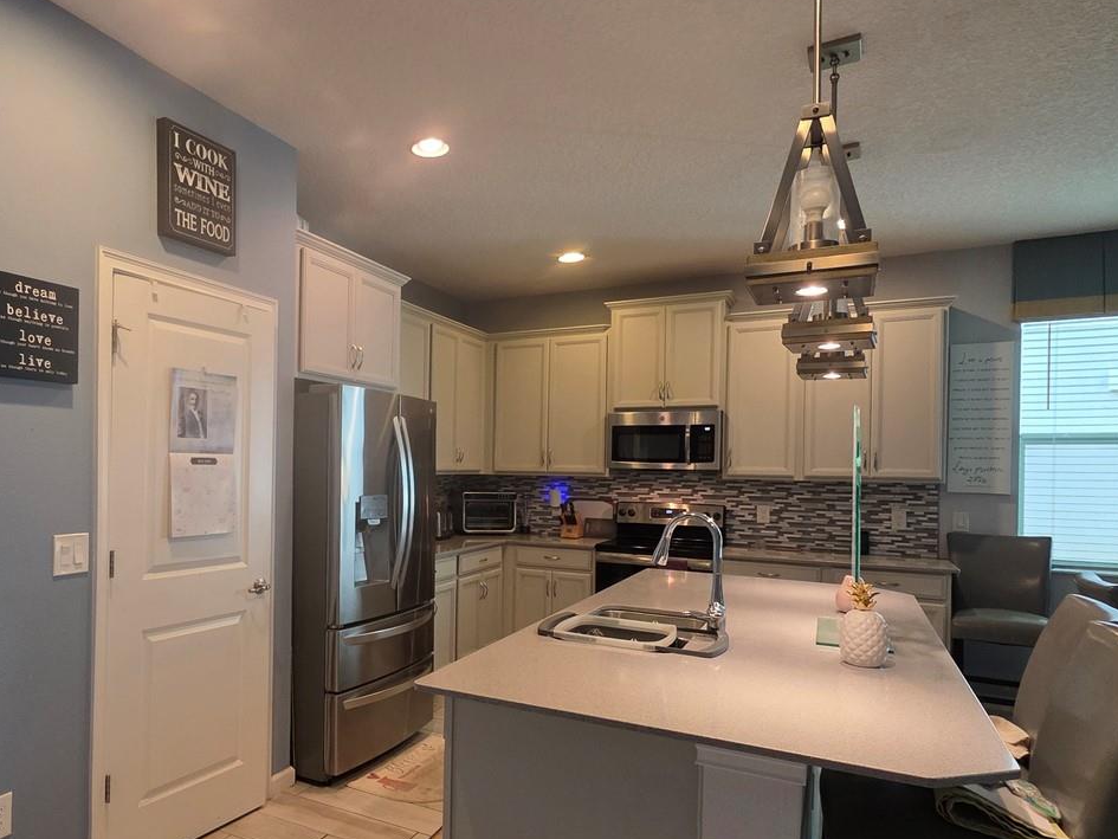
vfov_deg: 60.9
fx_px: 711
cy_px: 466
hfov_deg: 74.5
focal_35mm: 22
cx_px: 394
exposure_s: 1/120
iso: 250
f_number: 1.9
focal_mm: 2.2
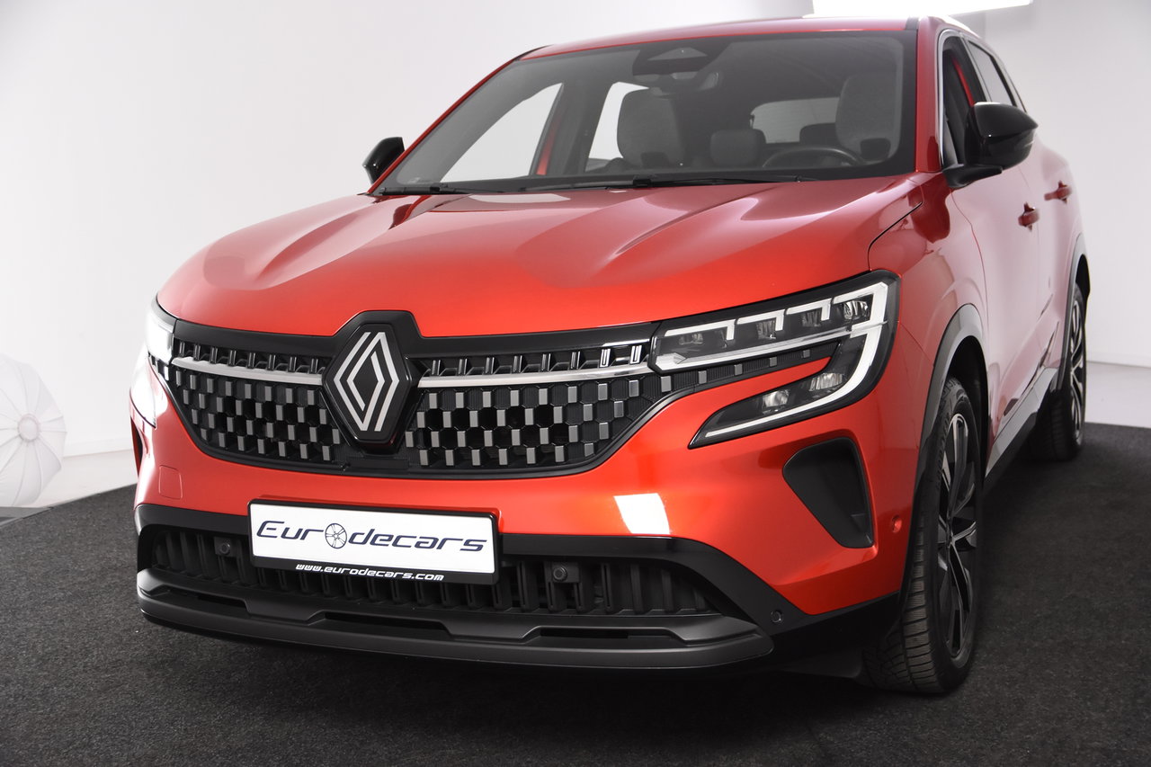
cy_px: 384
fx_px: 1486
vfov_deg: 28.9
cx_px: 576
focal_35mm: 46
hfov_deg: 42.3
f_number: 5
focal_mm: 31
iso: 1600
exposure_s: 1/100
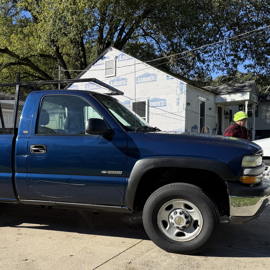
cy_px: 165
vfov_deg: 43.6
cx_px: 75
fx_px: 335
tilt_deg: -3.5
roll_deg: +1.4
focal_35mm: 38
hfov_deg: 42.8
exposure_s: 1/2525
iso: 80
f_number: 1.78
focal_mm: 6.76
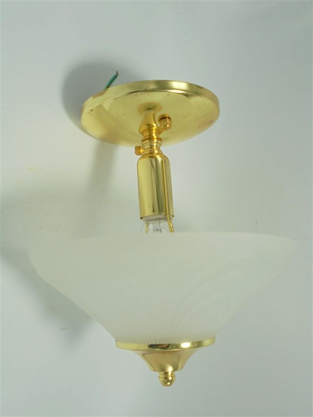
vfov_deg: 54.0
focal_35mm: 34
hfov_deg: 41.8
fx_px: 410
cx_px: 156
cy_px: 208
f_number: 4
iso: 100
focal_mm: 6.1
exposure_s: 1/80
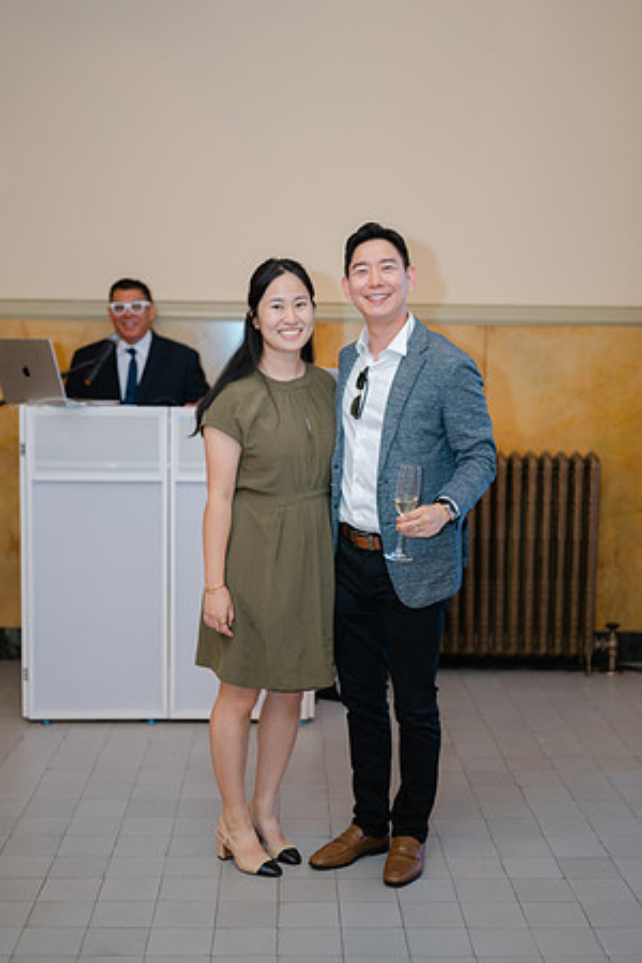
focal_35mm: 50
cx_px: 321
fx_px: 1337
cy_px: 482
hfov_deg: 27.0
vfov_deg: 39.6
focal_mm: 50
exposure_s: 1/125
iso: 320
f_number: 1.8
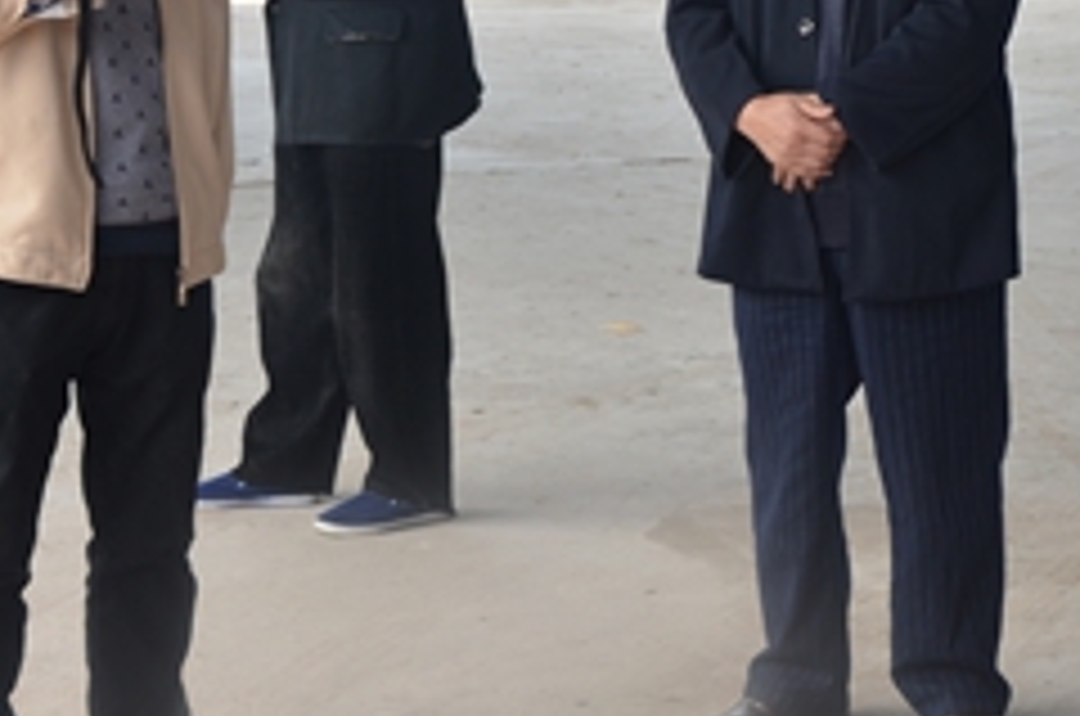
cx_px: 810
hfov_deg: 15.6
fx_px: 3922
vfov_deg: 10.4
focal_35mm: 131
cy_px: 209
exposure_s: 1/160
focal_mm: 42
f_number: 6.3
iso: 200
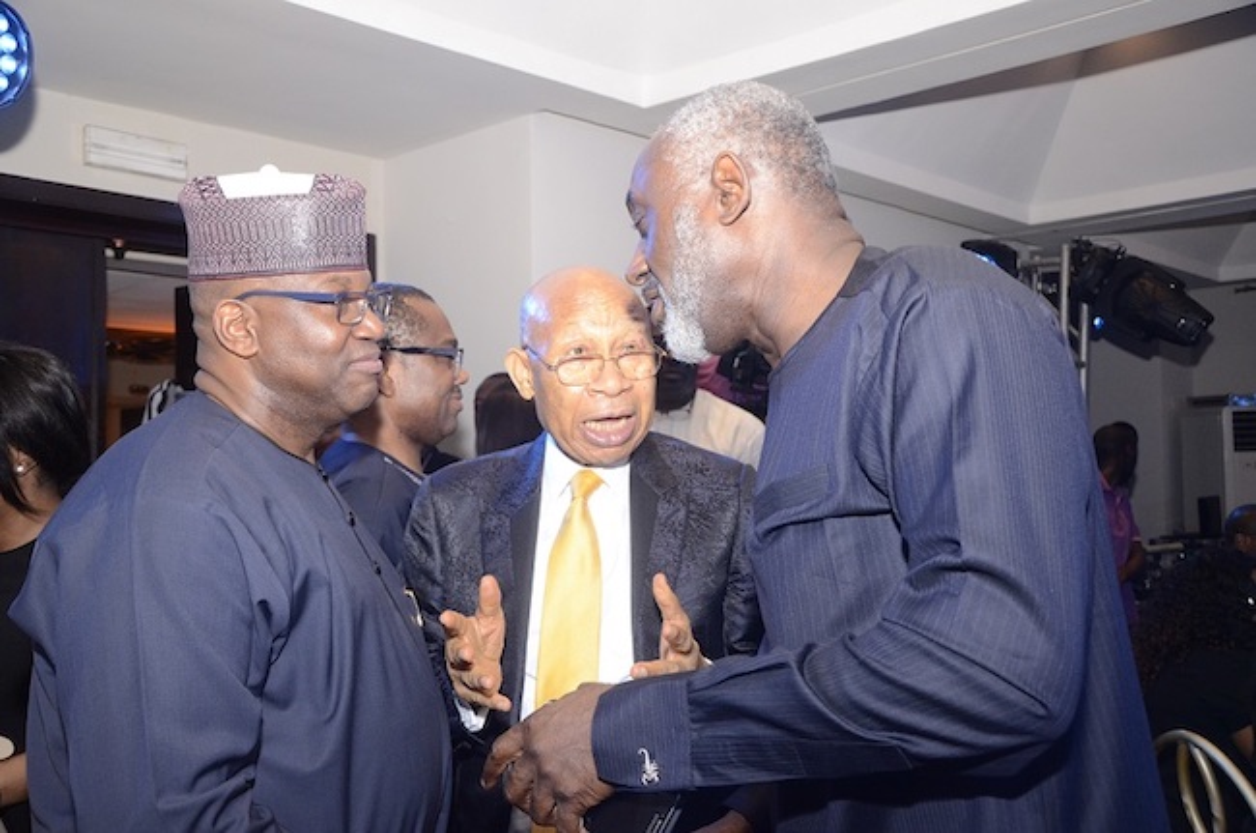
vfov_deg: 36.7
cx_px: 628
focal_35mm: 36
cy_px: 416
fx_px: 1254
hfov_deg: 53.2
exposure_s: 1/125
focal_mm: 24
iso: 1600
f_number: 5
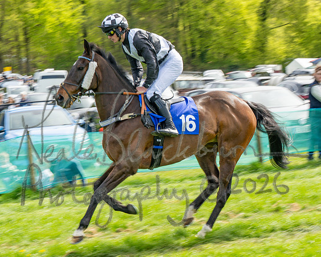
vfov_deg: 12.2
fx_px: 1196
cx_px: 150
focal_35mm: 126
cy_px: 132
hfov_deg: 15.3
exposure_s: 1/160
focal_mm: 70
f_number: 9
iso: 100
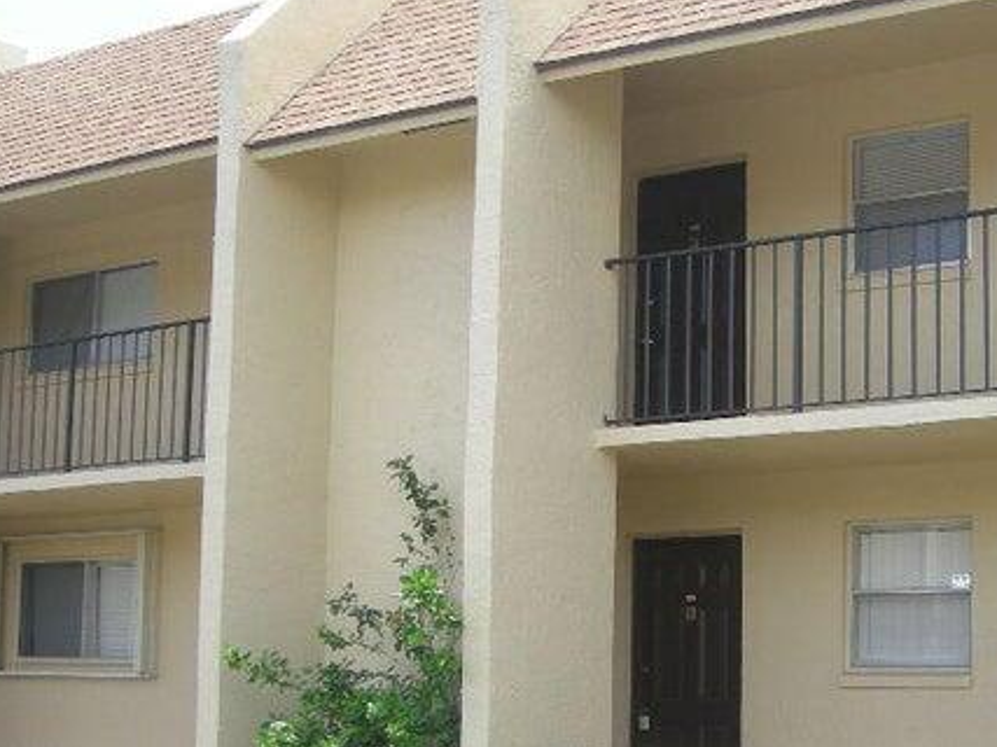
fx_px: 2016
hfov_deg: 27.5
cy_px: 420
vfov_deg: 21.0
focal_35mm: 70
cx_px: 723
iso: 72
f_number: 2.8
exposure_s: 1/314
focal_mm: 5.7
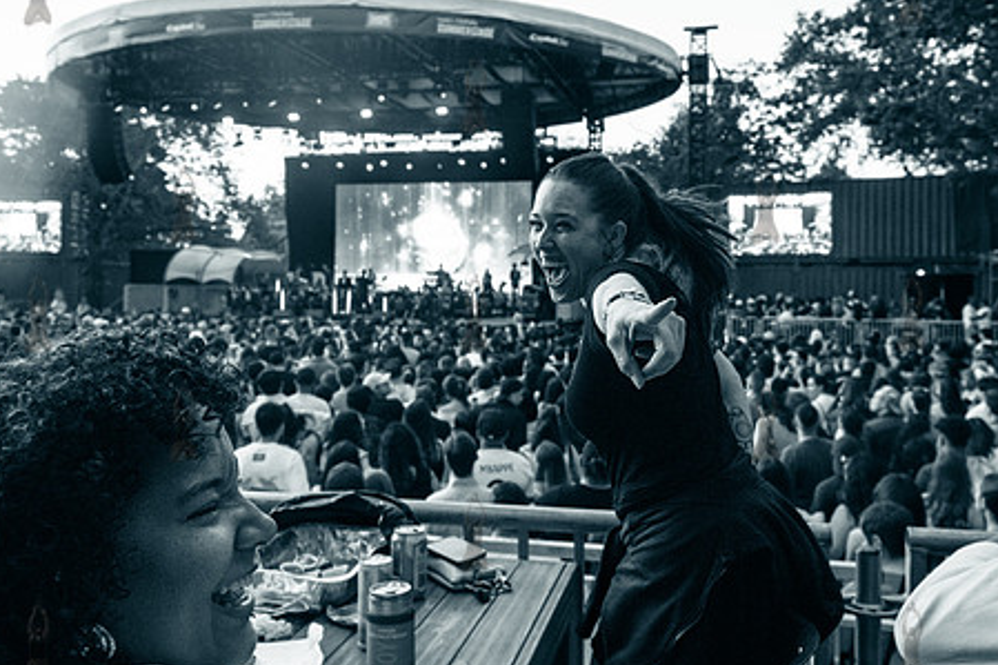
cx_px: 533
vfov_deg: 38.8
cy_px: 279
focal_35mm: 34
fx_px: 942
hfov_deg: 55.8
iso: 3200
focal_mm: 24
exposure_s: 1/500
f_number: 5
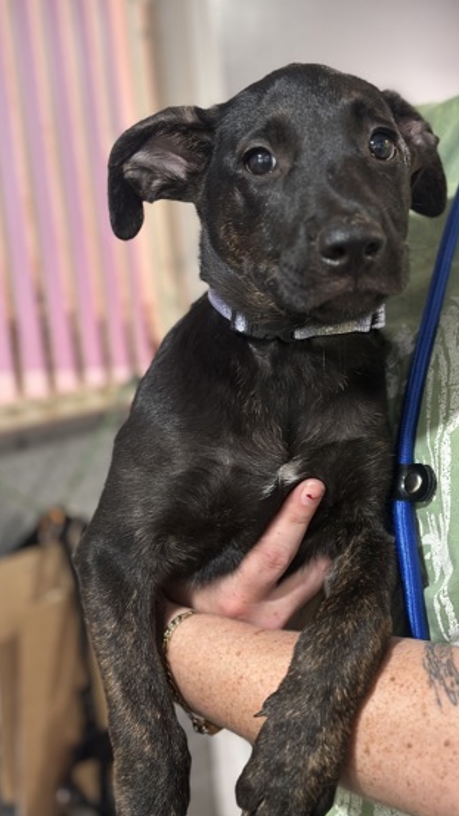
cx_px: 283
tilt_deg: -6.6
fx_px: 1147
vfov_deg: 39.2
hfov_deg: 22.6
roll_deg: +3.7
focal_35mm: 53
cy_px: 412
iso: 400
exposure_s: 1/40
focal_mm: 6.86
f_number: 1.78
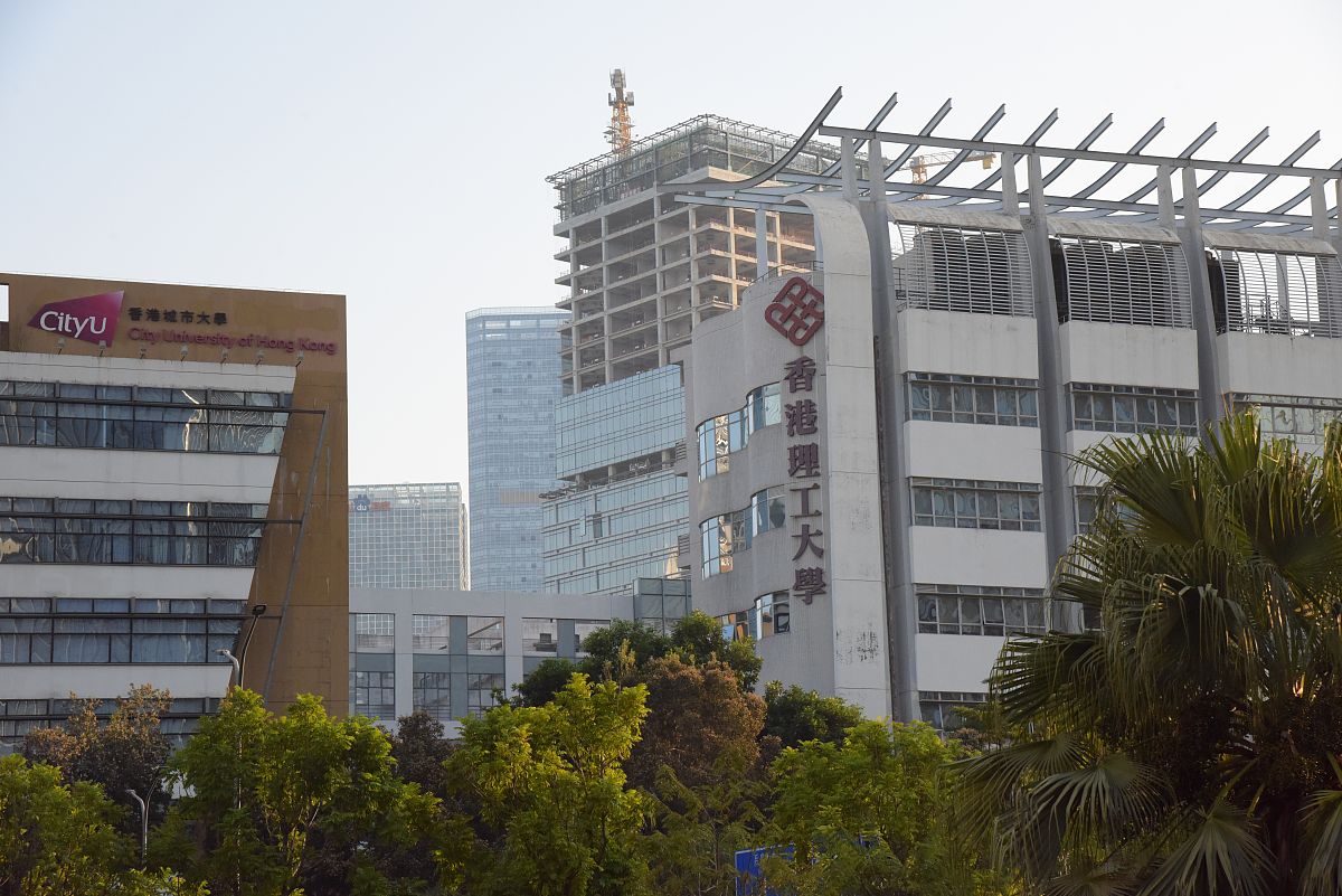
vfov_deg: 17.5
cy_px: 448
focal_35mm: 78
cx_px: 671
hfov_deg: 26.0
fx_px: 2909
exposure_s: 1/2000
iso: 4000
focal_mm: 78
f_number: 9
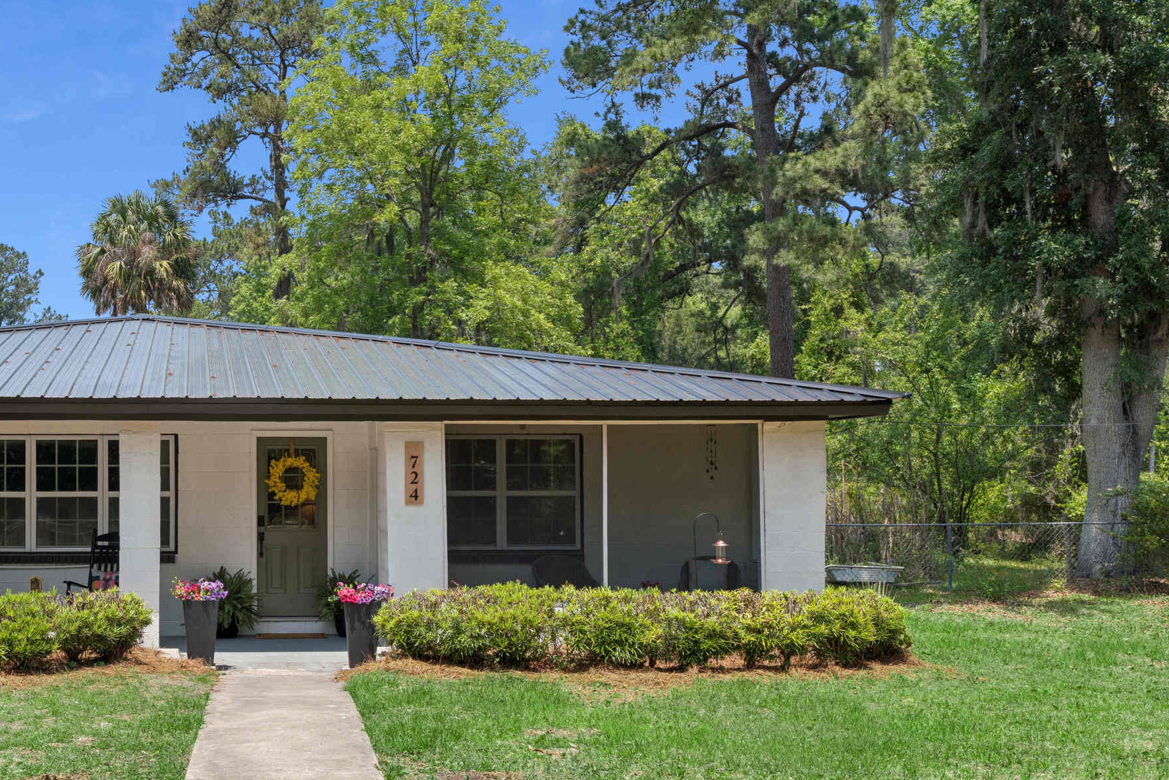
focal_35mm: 45
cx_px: 298
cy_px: 483
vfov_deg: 29.8
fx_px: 1461
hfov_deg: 42.3
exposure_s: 1/160
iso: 100
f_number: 9
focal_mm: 26
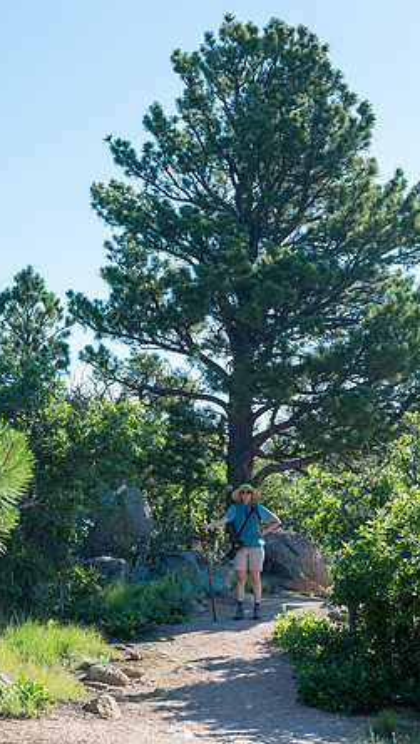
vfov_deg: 28.6
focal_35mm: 74
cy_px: 373
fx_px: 1462
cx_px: 218
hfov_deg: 16.3
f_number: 9
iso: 280
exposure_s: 1/400
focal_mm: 70
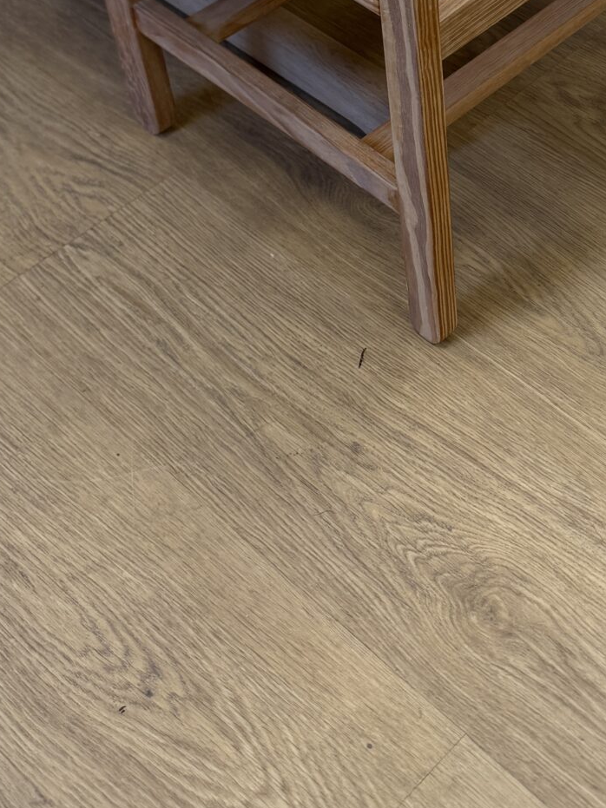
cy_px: 22
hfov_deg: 21.3
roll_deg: -2.8
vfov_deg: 27.8
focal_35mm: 66
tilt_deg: -40.9
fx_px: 1541
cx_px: 642
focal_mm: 6.76
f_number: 1.78
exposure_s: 1/100
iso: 64
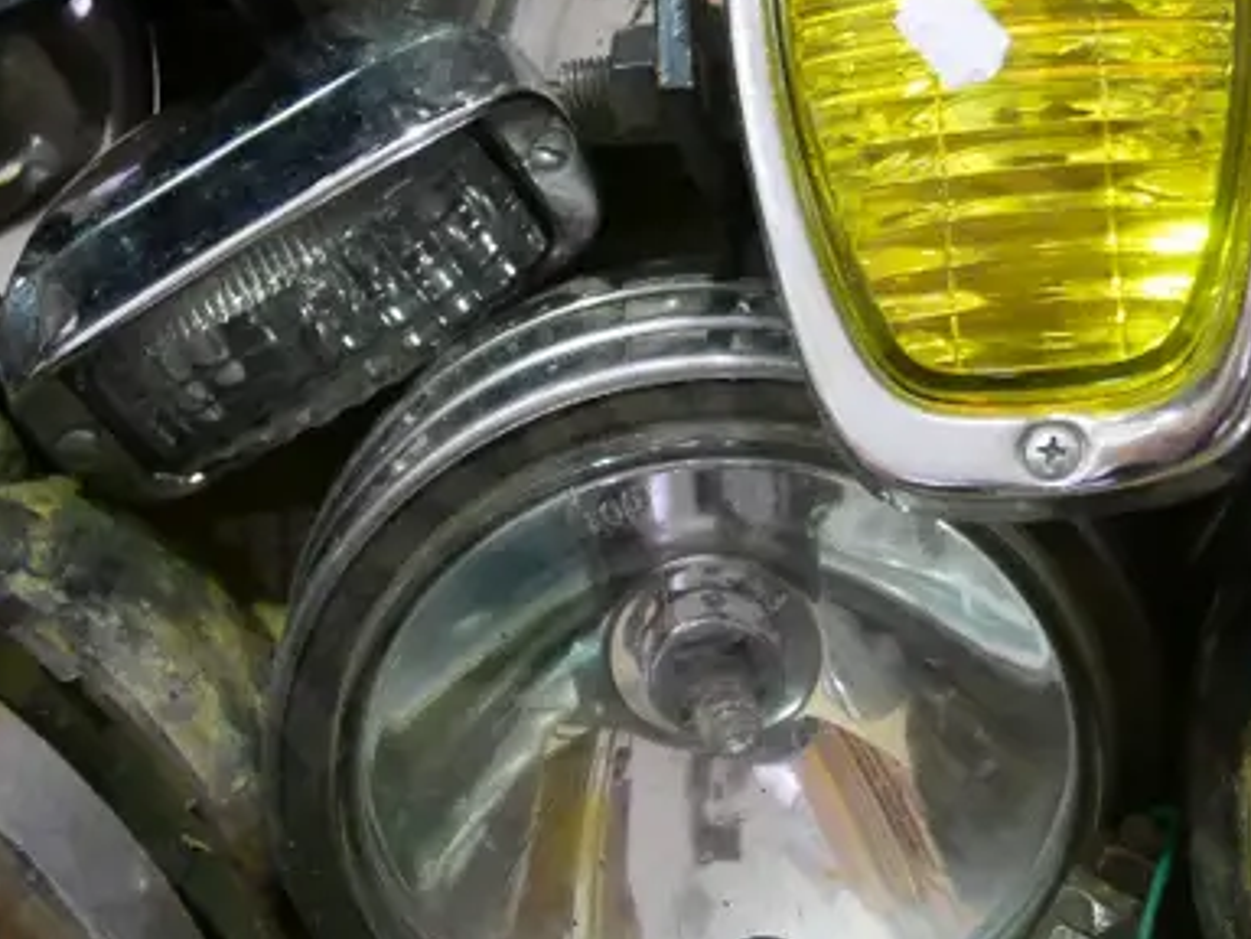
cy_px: 318
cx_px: 779
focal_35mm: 80
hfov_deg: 24.4
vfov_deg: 18.4
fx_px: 2891
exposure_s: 1/20
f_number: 4
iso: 3200
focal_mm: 15
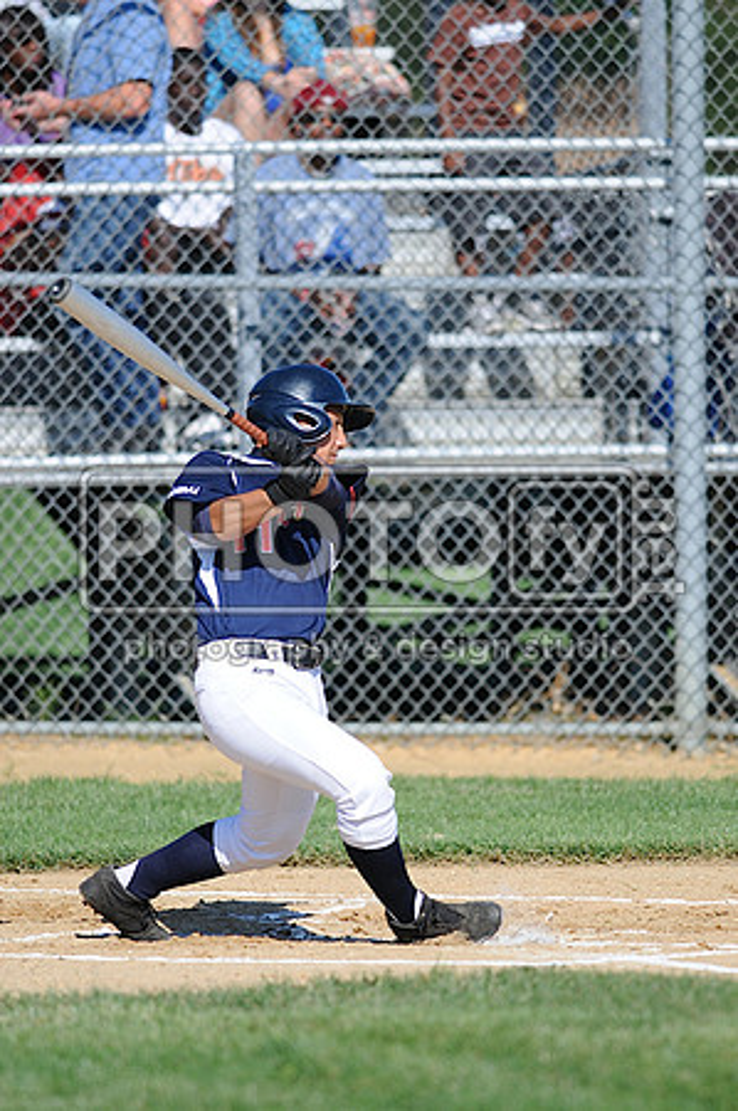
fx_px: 13868
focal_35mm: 450
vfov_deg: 4.6
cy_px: 556
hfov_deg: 3.0
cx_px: 369
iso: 200
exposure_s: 1/2000
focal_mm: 300
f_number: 4
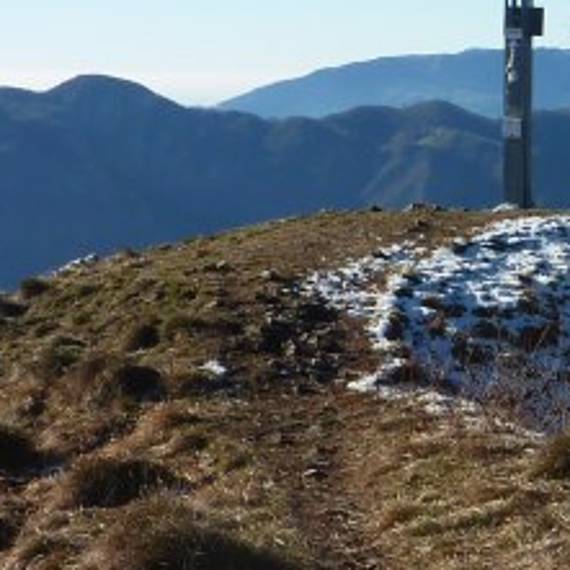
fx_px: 1863
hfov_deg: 16.0
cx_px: 846
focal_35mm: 100
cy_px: 196
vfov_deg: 17.4
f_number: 4.5
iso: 80
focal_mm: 4.1
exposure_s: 1/500
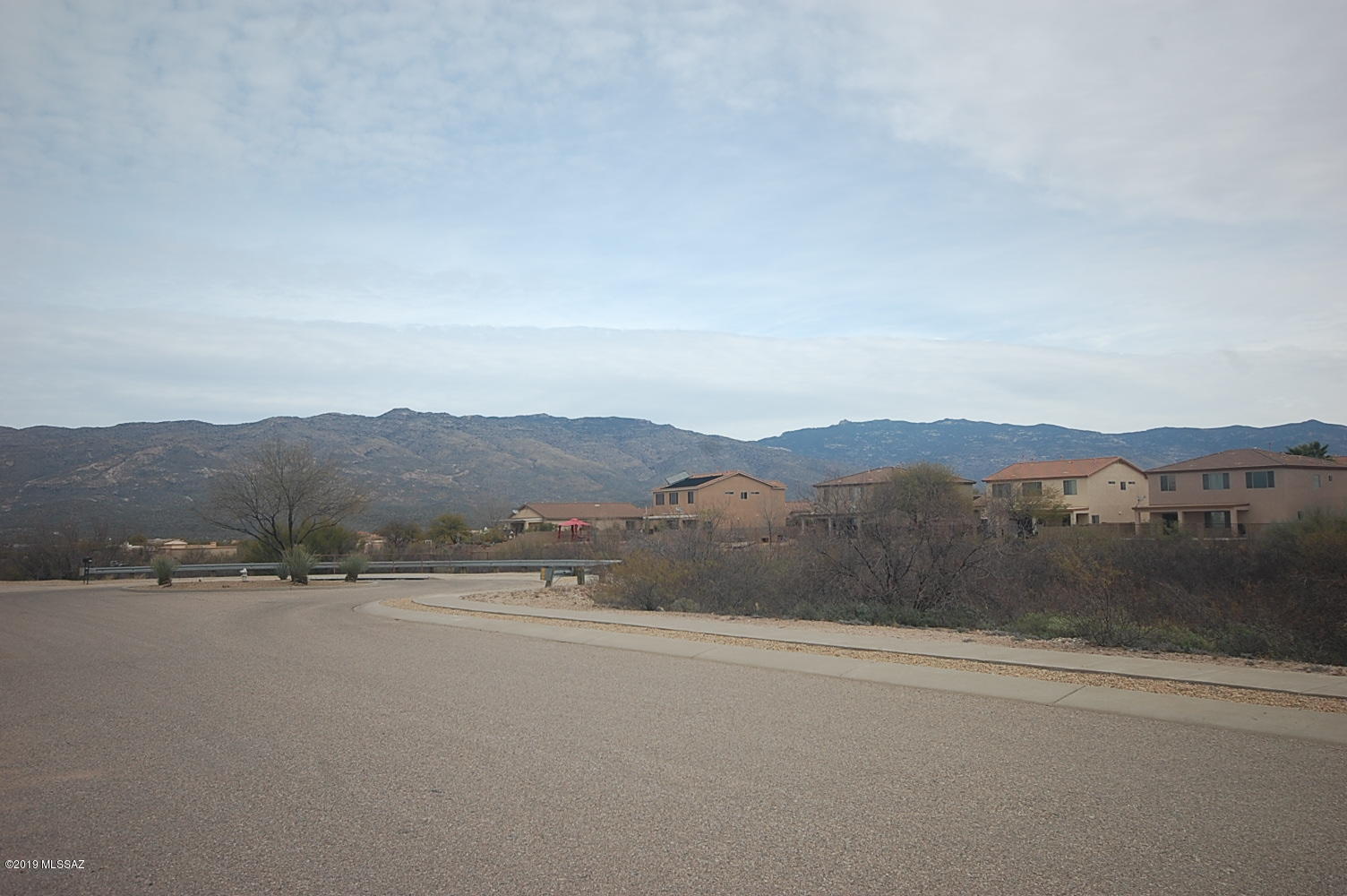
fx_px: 1121
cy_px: 448
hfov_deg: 62.0
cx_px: 674
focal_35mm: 30
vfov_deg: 43.5
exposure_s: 1/200
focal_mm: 20
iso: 200
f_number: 7.1
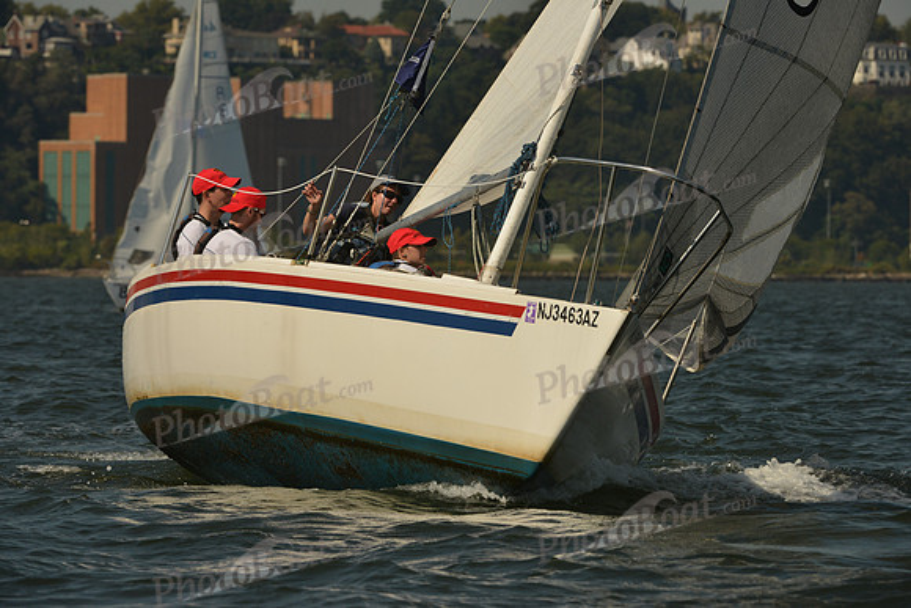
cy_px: 304
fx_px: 7593
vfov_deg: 4.6
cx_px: 456
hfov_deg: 6.9
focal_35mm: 300
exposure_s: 1/1250
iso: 320
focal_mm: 300
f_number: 10
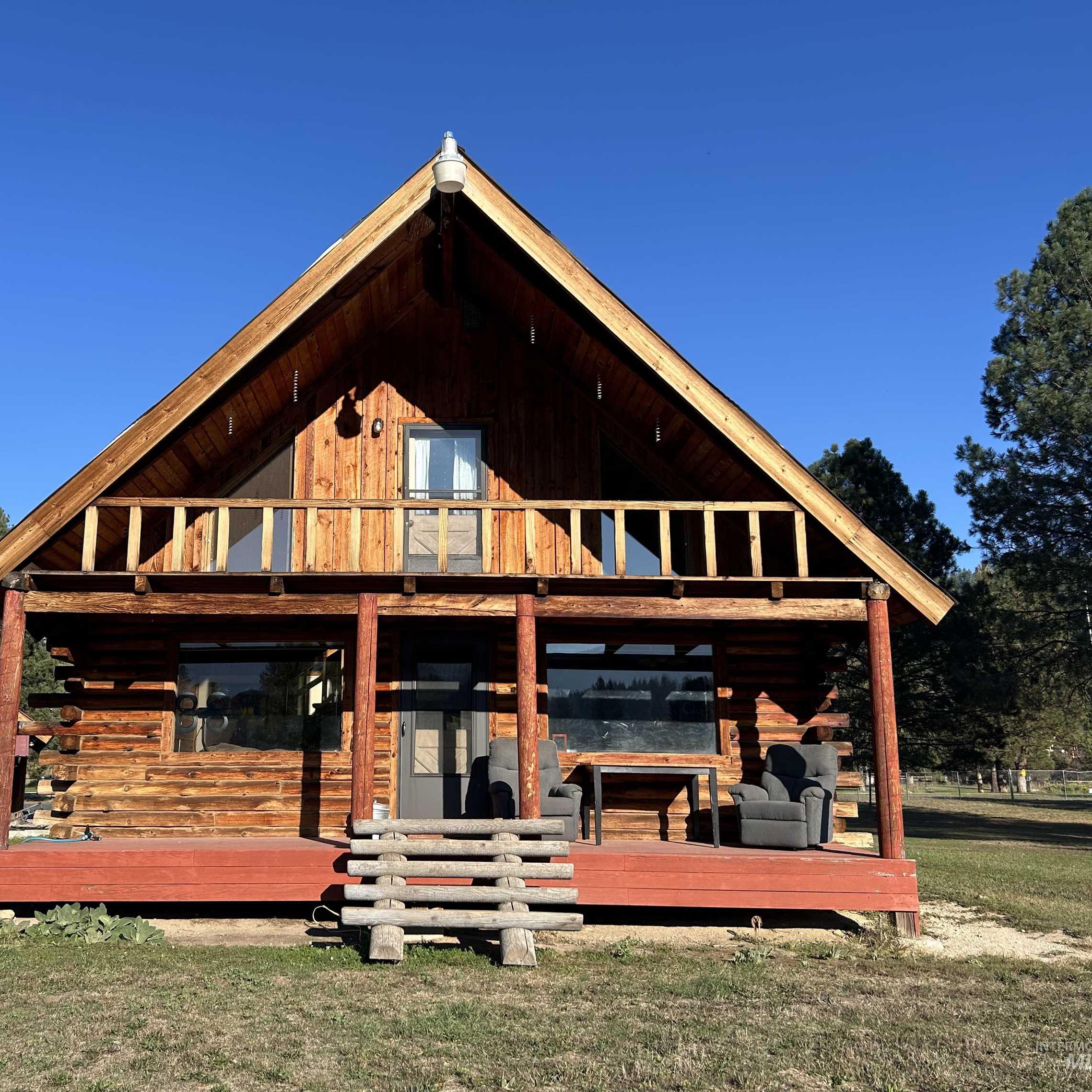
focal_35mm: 31
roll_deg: -0.4
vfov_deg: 52.5
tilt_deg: +12.3
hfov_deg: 52.0
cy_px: 544
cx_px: 410
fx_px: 1106
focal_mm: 5.7
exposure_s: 1/2513
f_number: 1.5
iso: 50
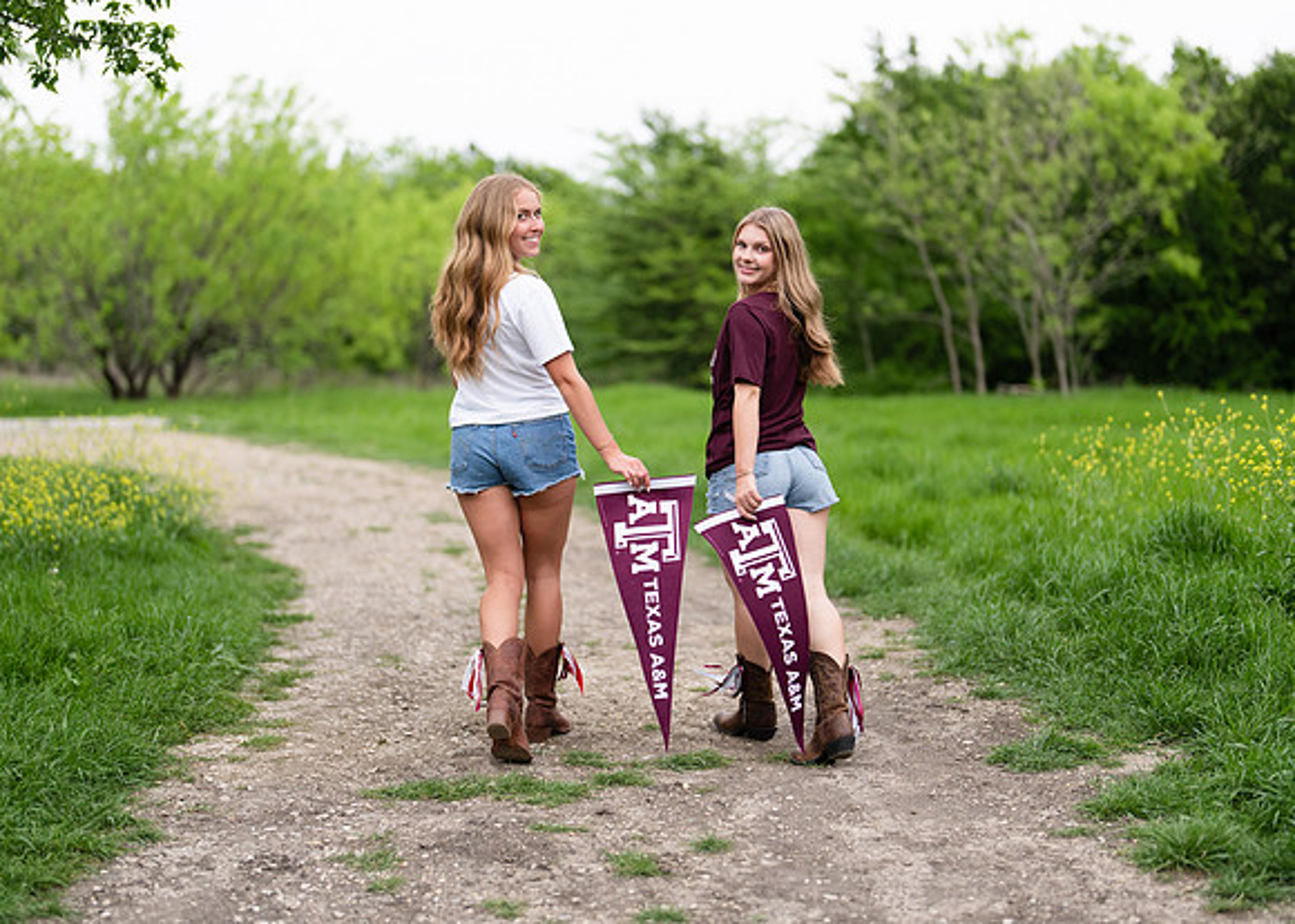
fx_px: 2231
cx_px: 648
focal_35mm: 61
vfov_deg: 23.4
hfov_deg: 32.4
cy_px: 462
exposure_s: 1/1600
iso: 320
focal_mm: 50
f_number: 1.2
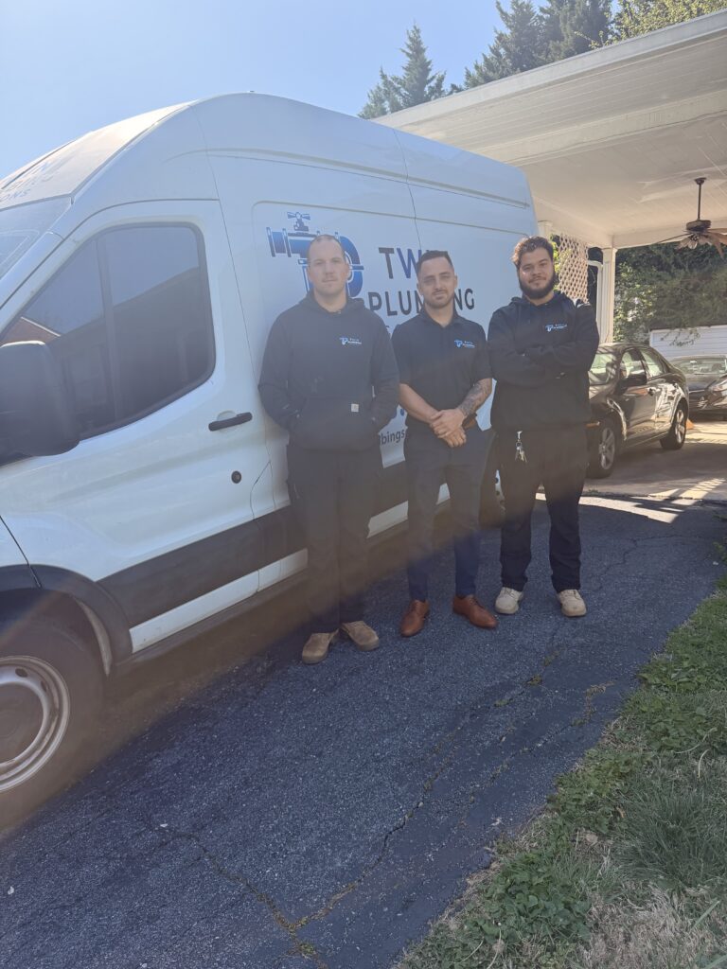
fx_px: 672
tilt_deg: -8.6
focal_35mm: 24
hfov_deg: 56.8
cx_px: 364
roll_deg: +2.0
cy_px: 484
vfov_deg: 71.6
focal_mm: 6.76
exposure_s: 1/1653
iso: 100
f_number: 1.78
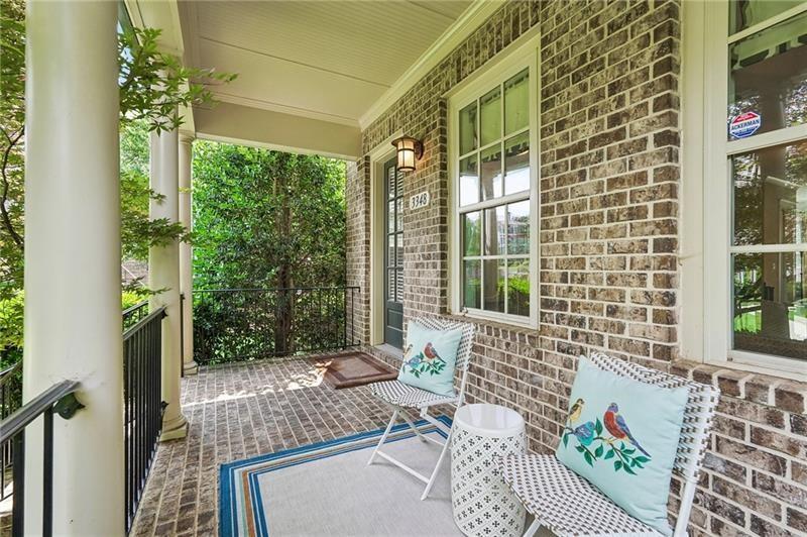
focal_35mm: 16
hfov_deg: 96.8
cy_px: 268
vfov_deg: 73.6
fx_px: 358
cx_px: 404
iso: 800
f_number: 8
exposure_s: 1/100
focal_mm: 16
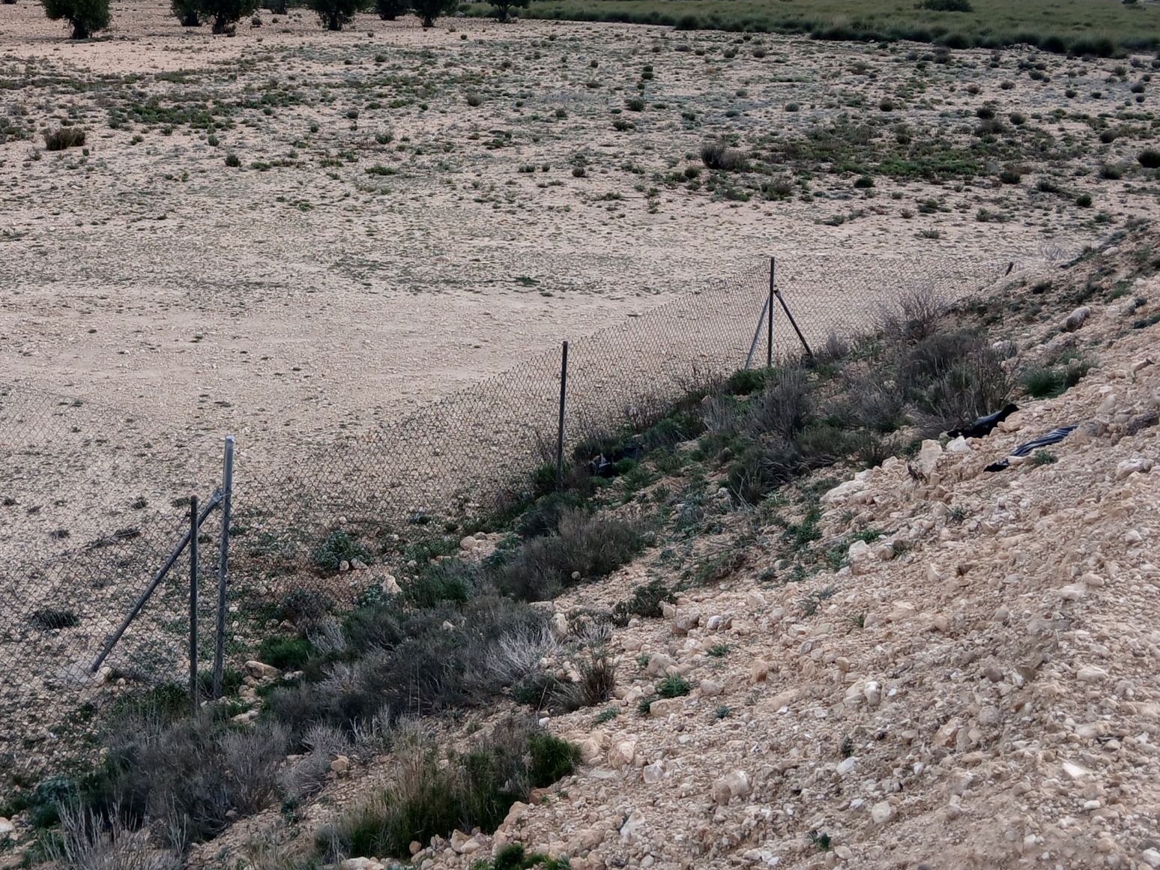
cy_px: 199
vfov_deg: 32.8
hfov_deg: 43.4
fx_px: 1441
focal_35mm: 43
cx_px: 420
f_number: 1.8
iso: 20
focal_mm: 3.98
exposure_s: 1/526
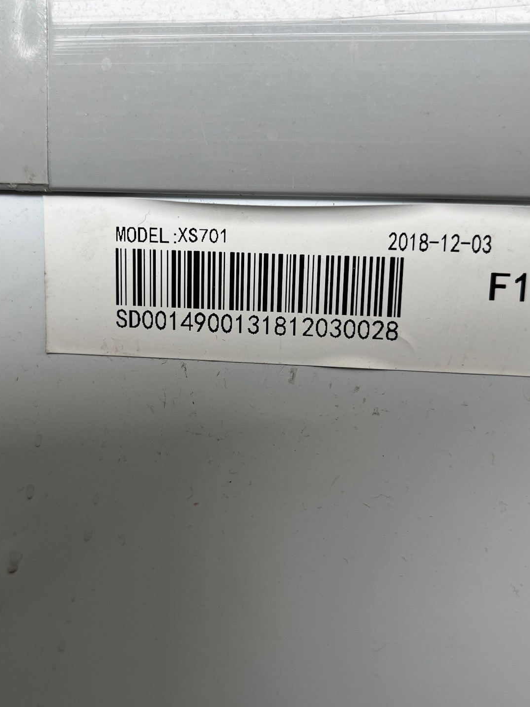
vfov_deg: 50.1
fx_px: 755
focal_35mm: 37
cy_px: 357
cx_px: 245
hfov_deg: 38.6
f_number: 1.6
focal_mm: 5.1
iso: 50
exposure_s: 1/100
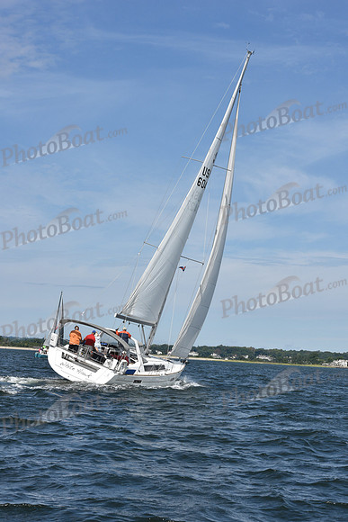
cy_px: 261
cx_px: 174
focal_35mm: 70
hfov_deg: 19.5
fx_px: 1014
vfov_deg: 28.8
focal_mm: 70
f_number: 11
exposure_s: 1/1000
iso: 320
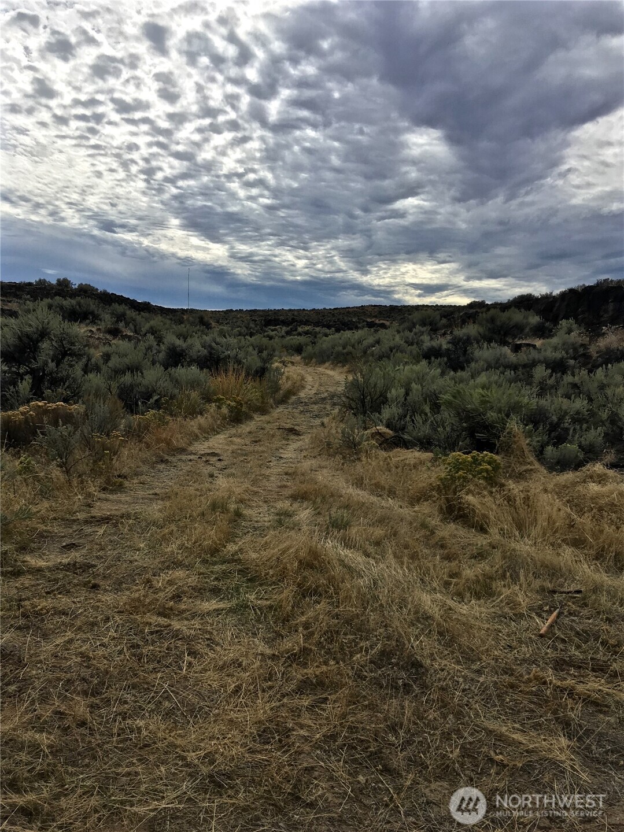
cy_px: 416
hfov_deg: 48.2
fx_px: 697
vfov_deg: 61.7
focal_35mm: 29
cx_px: 312
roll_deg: +0.2
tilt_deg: -7.9
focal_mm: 4.15
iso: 25
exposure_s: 1/2849
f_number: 2.2
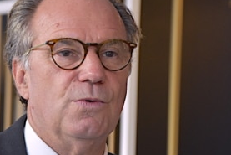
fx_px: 1875
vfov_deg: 4.7
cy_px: 116
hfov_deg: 7.0
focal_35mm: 292
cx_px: 55
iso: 1400
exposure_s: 1/125
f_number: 5.3
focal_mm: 90
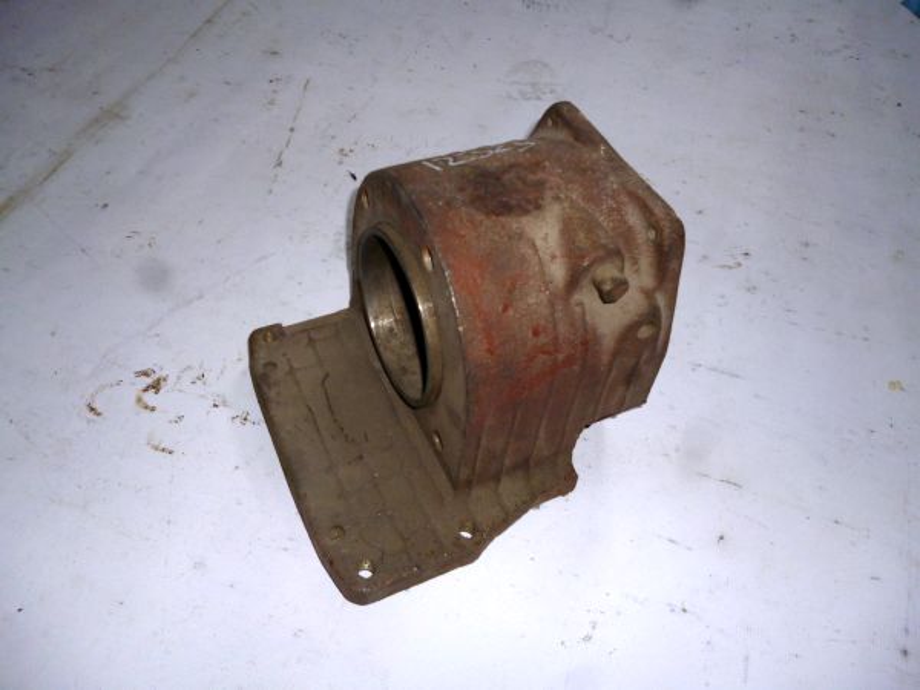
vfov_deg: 49.7
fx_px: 744
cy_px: 345
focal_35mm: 28
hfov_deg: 63.4
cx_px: 460
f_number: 3.1
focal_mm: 5
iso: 160
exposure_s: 1/60
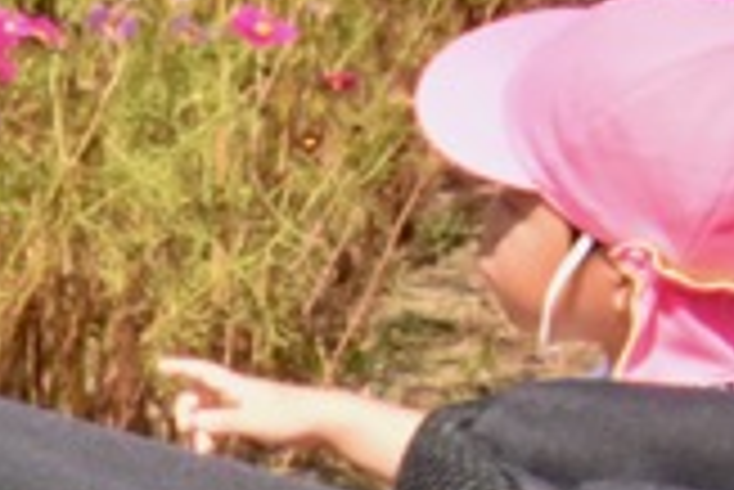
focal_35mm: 333
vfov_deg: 4.0
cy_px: 1609
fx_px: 6795
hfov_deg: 5.7
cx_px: -1707
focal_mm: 50
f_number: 29
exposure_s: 1/320
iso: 6400
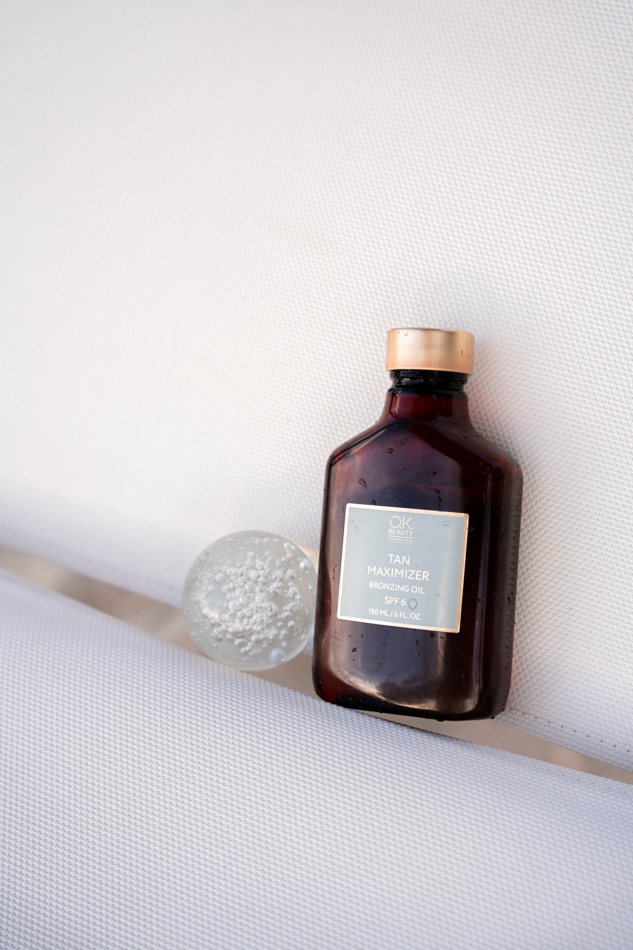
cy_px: 475
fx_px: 1749
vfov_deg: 30.4
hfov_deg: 20.5
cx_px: 316
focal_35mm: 66
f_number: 4
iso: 160
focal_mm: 66.3
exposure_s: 1/400
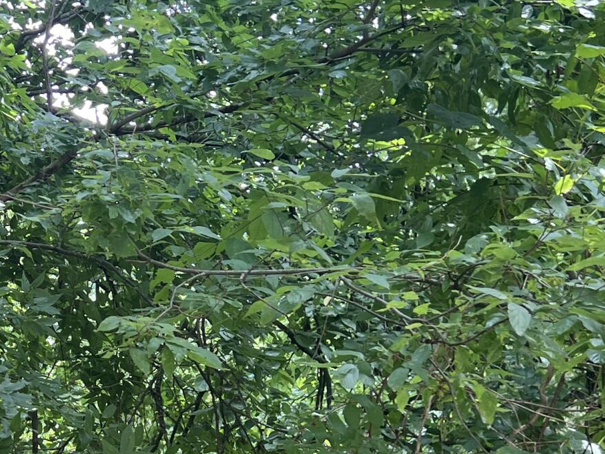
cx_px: -81
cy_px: 451
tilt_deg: -2.3
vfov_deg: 16.3
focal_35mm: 89
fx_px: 1555
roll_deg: +0.0
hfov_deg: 20.8
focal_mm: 5.7
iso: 40
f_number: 1.5
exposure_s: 1/152
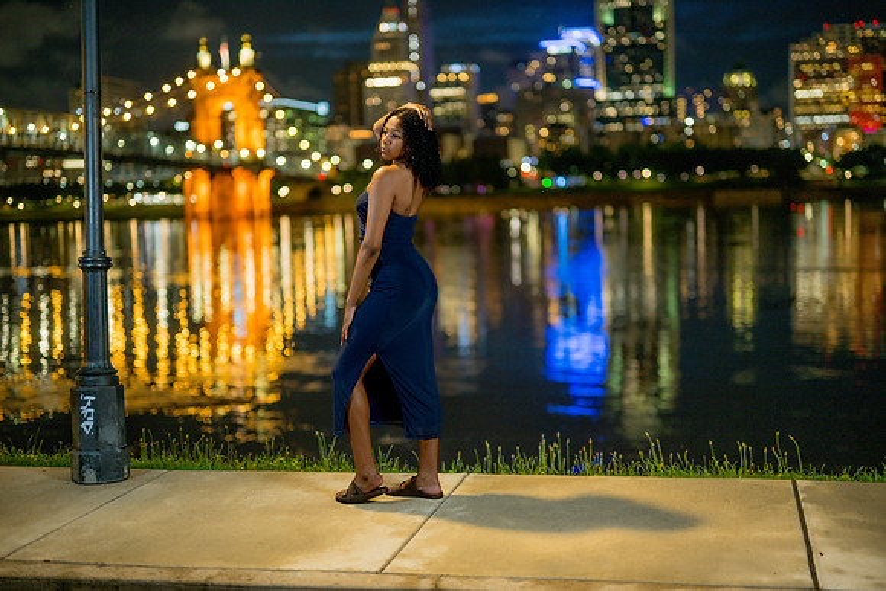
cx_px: 443
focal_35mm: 50
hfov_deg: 39.6
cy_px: 296
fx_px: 1231
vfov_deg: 27.0
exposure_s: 1/50
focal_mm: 50
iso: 320
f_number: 1.2
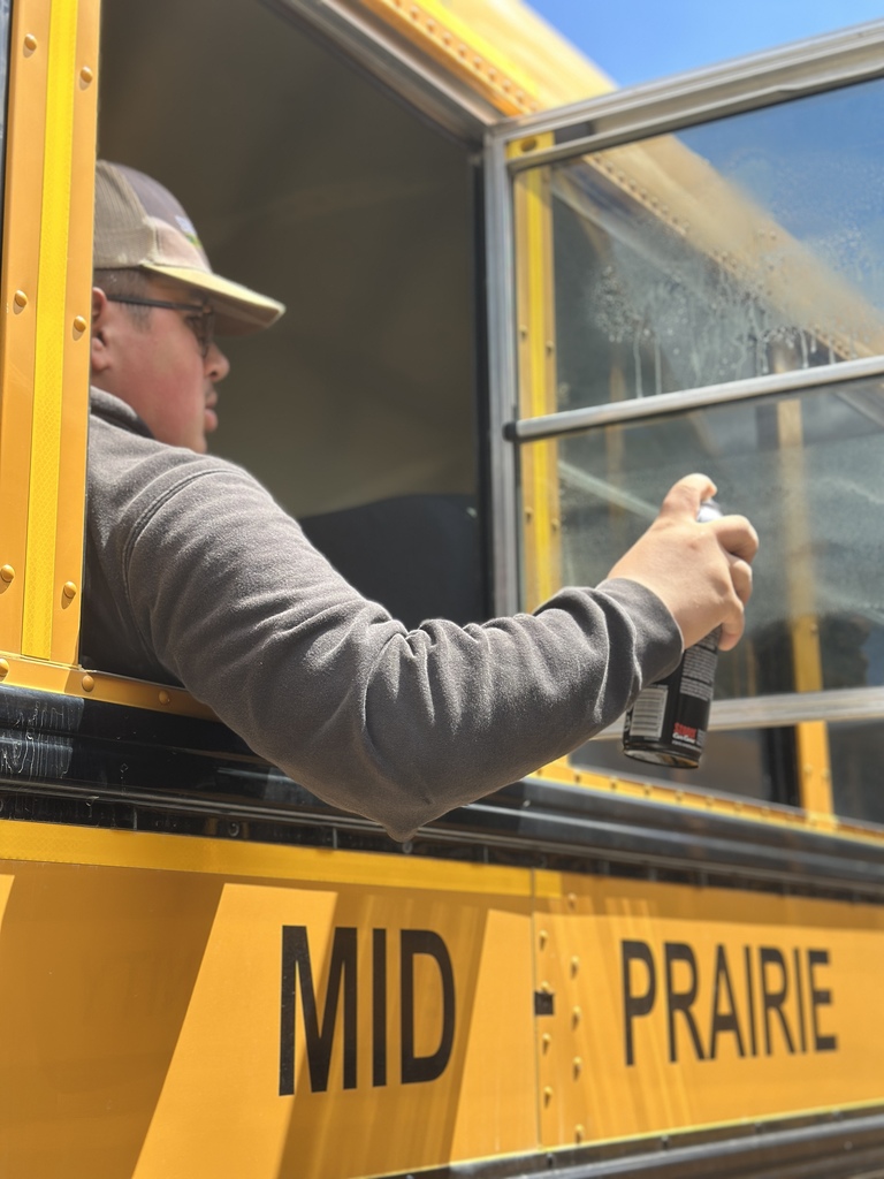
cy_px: 590
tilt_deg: +11.8
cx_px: 442
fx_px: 1634
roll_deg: -0.2
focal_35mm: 48
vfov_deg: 39.7
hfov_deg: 30.3
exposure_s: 1/1289
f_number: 1.78
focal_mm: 6.86
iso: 80
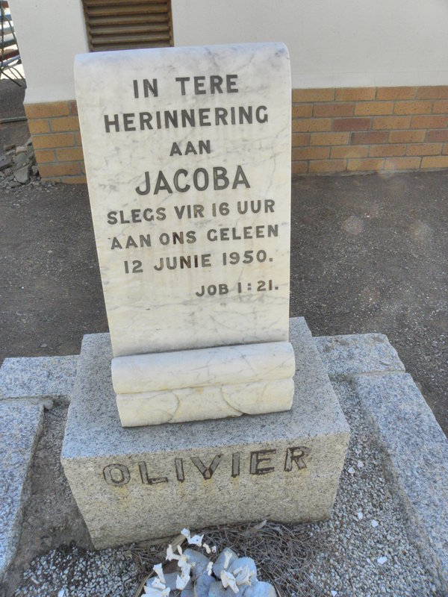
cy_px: 298
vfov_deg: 67.3
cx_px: 224
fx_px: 449
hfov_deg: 53.1
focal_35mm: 26
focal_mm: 4.6
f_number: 6.3
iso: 200
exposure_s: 1/125
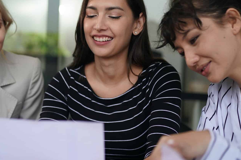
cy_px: 64
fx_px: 475
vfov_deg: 19.2
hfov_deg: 28.3
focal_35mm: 71
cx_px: 87
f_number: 1.4
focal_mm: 35
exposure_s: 1/160
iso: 125
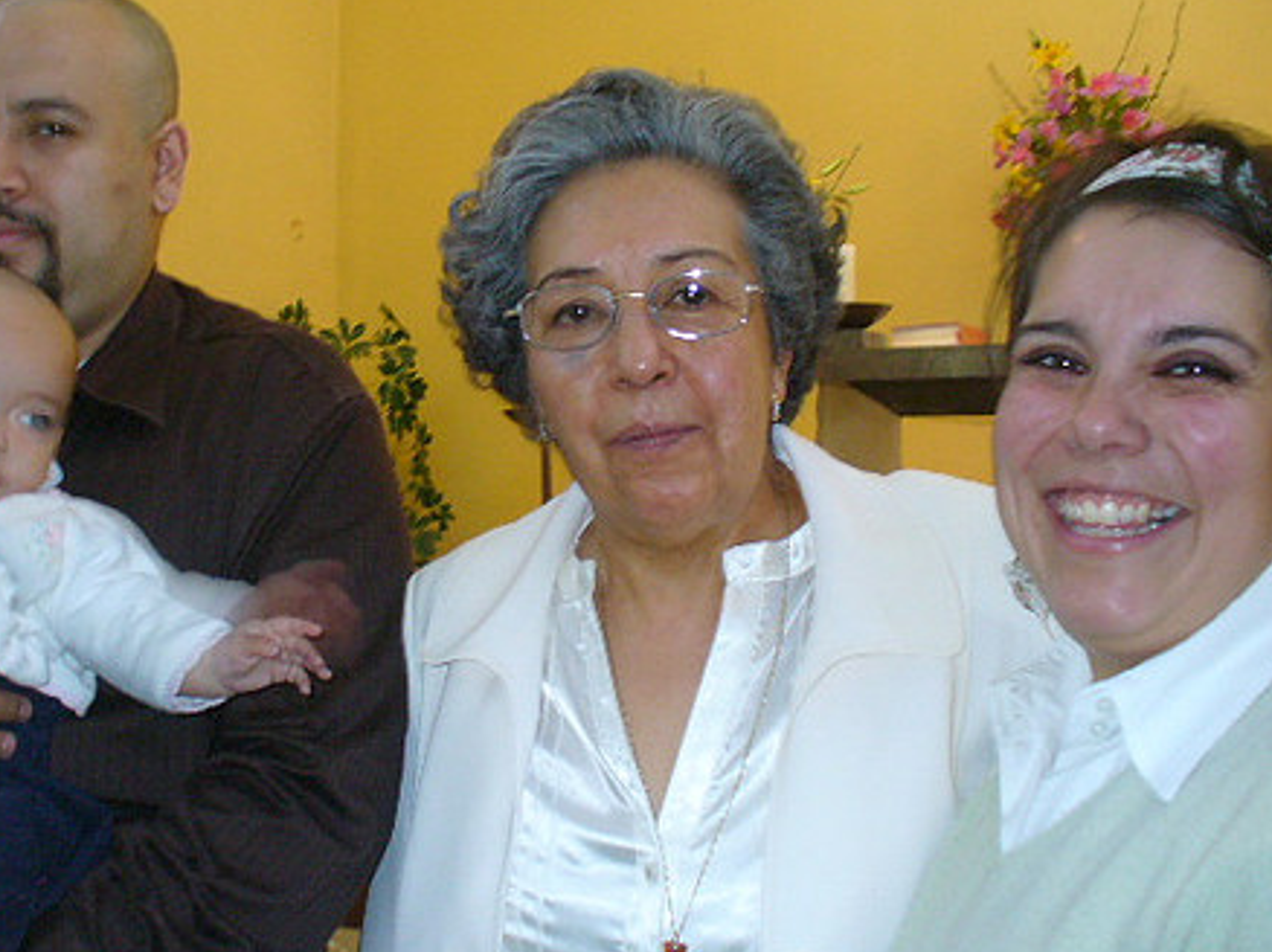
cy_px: 428
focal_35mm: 49
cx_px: 476
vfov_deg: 29.6
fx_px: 1800
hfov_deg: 38.7
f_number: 2.8
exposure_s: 1/8
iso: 100
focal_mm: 6.1
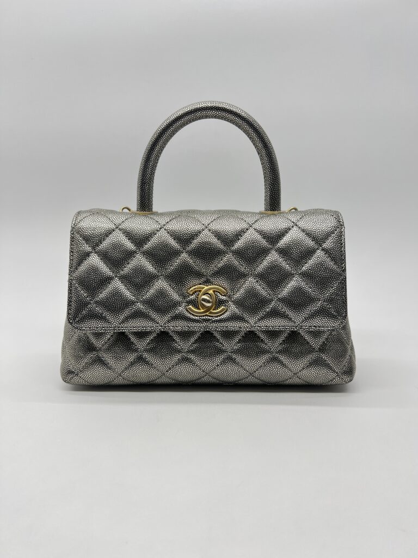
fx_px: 419
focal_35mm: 26
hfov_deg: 53.1
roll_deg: -0.6
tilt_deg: -8.8
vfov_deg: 67.3
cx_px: 209
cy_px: 279
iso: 32
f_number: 1.5
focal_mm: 5.7
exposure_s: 1/100
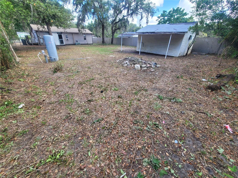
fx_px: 89
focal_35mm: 13
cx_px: 119
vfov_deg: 89.9
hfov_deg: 106.2
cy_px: 89
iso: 50
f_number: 2.2
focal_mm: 2.2
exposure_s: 1/180
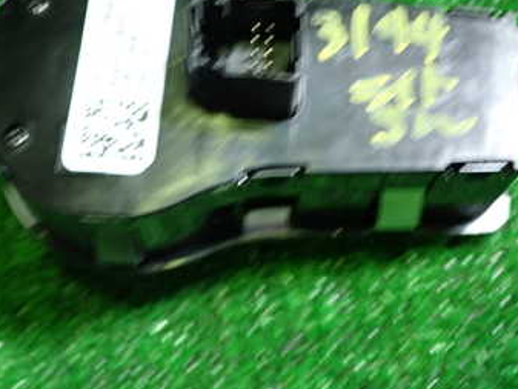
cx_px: 232
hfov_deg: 33.7
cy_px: 94
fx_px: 853
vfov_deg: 25.4
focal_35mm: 57
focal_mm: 5.79
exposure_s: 1/30
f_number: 2.4
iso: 400
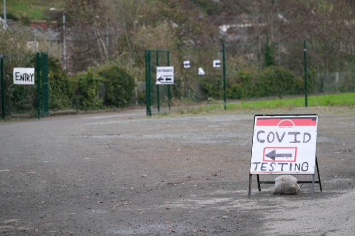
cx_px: 178
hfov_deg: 14.5
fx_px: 1400
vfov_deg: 9.7
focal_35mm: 142
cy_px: 118
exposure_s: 1/240
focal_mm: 94.5
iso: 800
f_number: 2.8
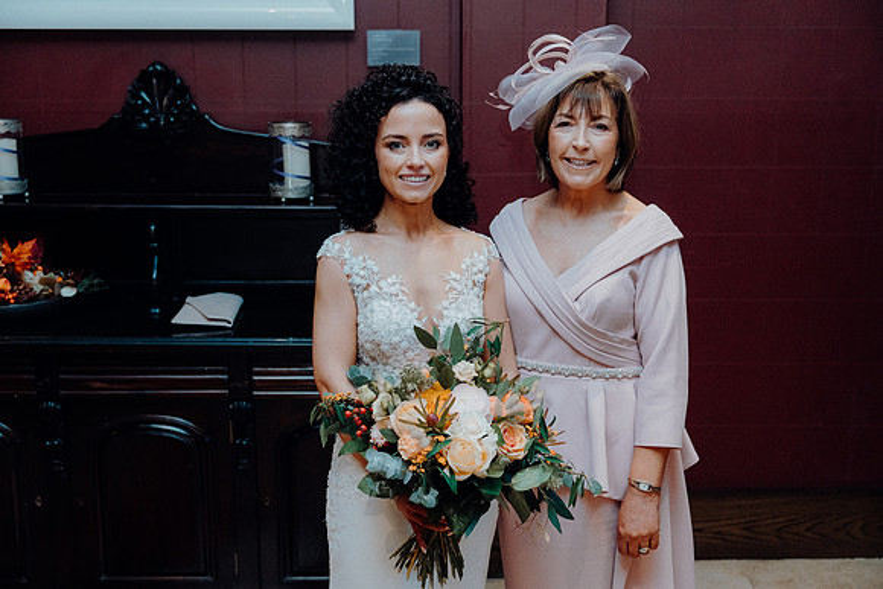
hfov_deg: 42.7
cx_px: 442
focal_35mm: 46
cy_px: 294
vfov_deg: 29.3
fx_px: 1128
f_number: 3.5
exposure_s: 1/160
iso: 3200
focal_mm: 46
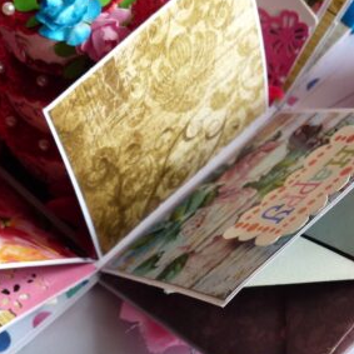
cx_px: 270
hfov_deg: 19.6
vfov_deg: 19.7
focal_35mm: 88
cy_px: 168
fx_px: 1018
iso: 160
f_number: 2.8
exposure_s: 1/60
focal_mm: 8.4
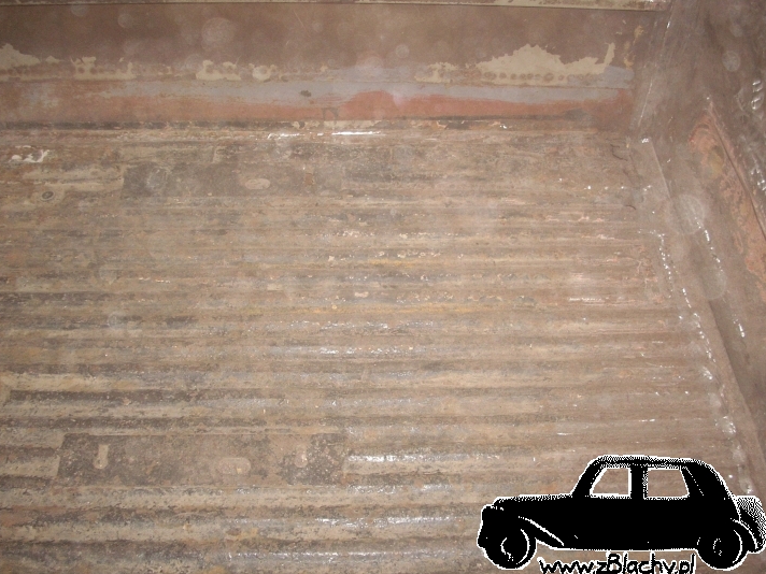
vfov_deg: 36.8
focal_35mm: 39
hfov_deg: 47.9
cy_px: 285
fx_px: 863
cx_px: 379
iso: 200
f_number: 2.8
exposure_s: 1/60
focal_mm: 6.2
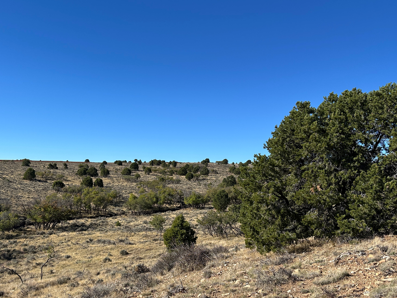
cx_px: 169
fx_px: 378
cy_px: 196
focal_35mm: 33
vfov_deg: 42.4
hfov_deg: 55.1
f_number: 1.78
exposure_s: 1/4348
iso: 80
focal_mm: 6.86
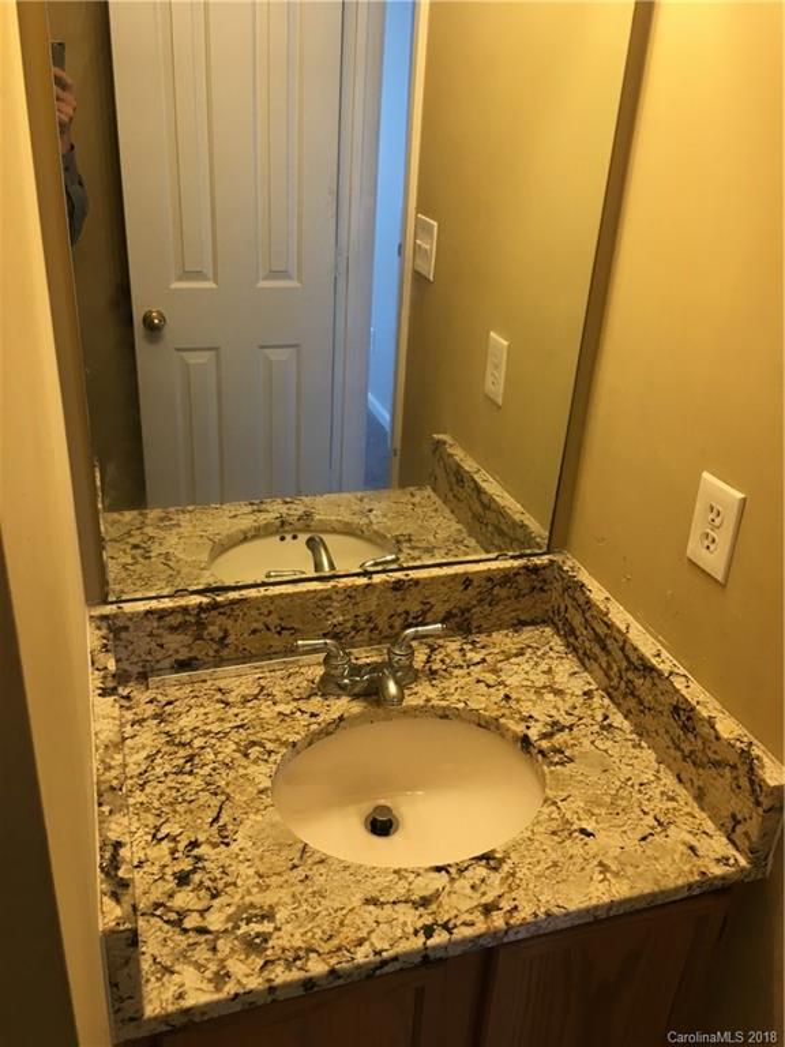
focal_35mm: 29
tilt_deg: -26.4
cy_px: 524
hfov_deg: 48.2
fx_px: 877
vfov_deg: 61.7
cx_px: 392
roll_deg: -1.8
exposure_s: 1/30
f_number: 2.2
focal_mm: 4.15
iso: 32
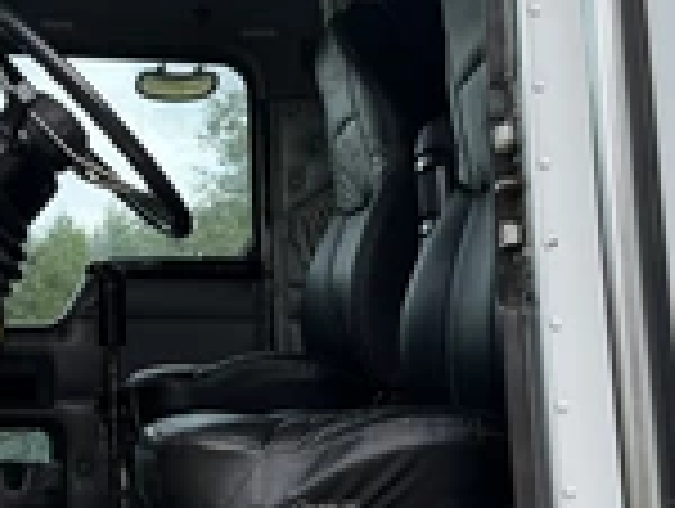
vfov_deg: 23.0
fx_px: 1250
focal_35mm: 64
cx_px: 198
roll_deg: +1.1
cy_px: 234
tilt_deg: +10.7
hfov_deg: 29.9
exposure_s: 1/1618
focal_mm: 6.76
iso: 80
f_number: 1.78
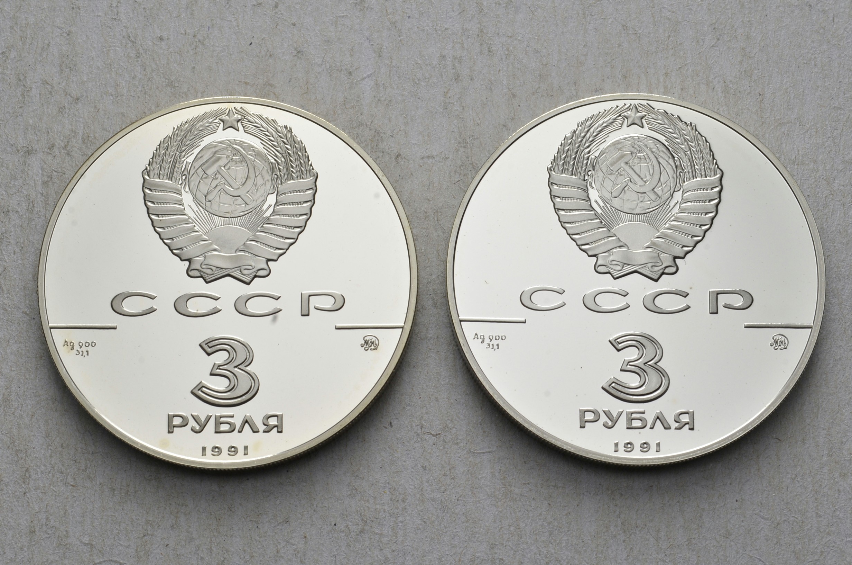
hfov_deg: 27.0
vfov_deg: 18.1
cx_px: 426
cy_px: 282
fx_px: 1771
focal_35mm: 75
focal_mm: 50
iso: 400
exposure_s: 1/250
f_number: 14
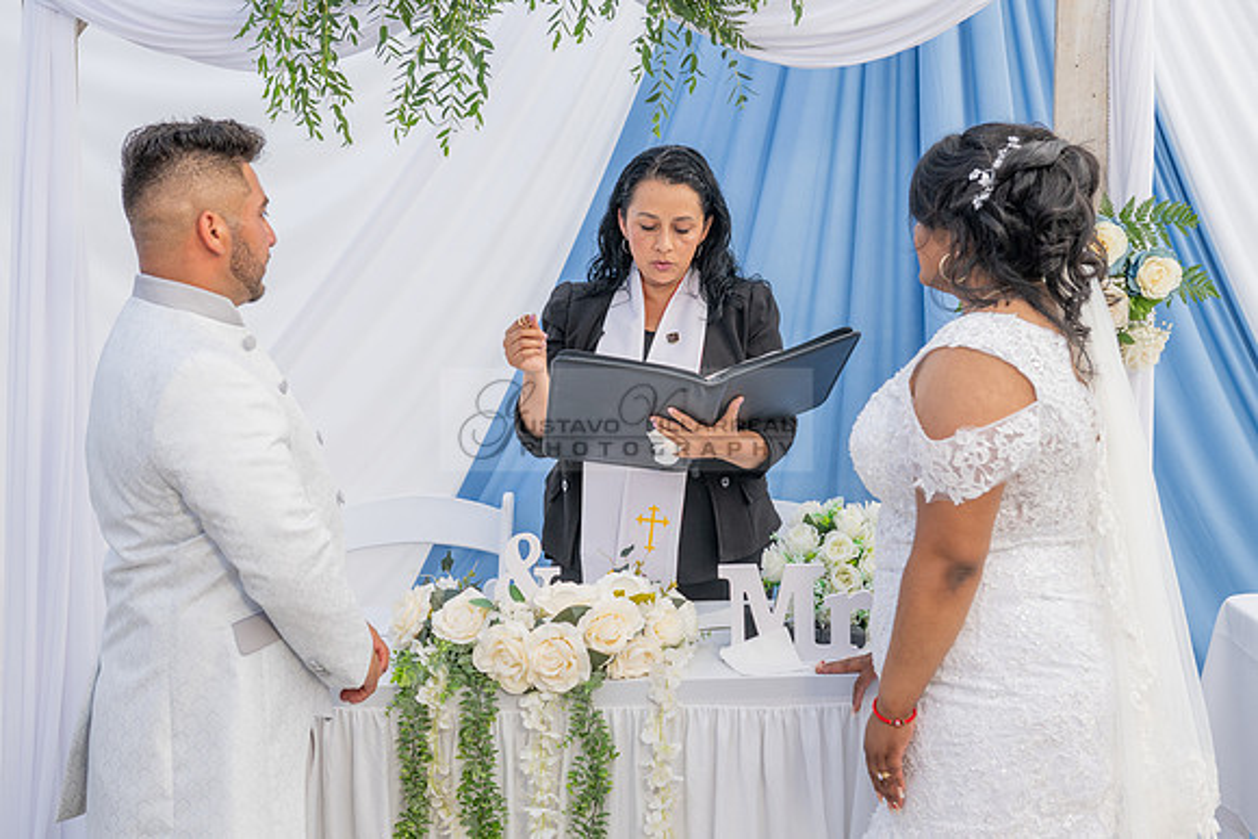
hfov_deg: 33.4
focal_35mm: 60
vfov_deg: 22.6
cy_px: 420
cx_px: 629
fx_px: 2097
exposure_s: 1/125
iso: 200
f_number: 6.3
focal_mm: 60
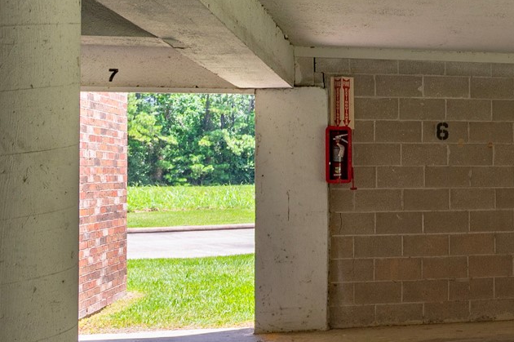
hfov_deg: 24.7
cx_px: 703
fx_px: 984
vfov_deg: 19.7
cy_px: 175
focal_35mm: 69
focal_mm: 20
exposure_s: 1/80
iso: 125
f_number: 8
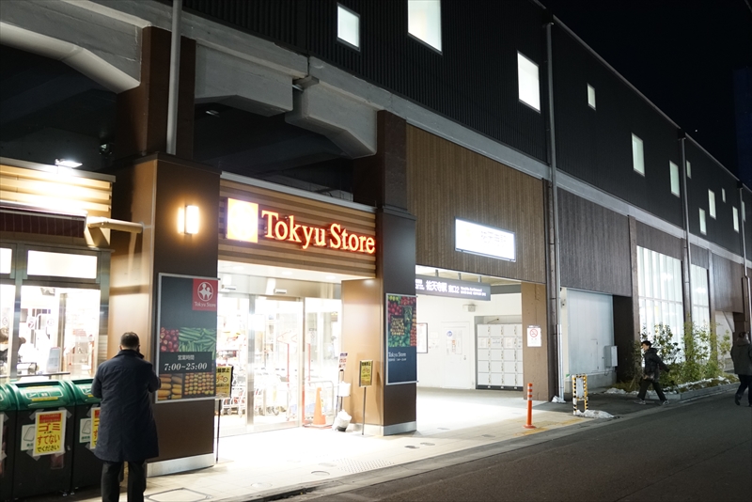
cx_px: 376
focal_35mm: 33
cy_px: 251
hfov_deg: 57.2
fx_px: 690
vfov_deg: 40.0
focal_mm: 22
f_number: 4
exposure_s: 1/60
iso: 5000
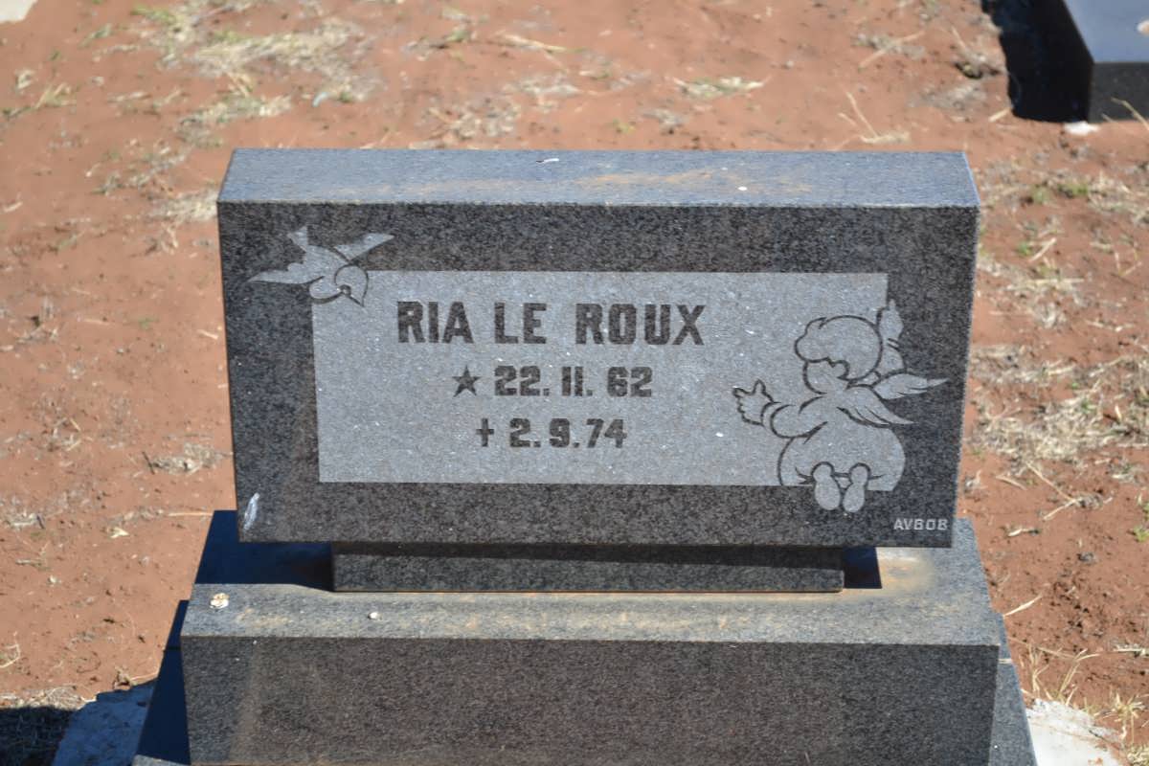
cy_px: 383
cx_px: 574
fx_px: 2633
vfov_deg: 16.6
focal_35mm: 82
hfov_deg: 24.6
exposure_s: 1/125
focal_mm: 55
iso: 200
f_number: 5.6
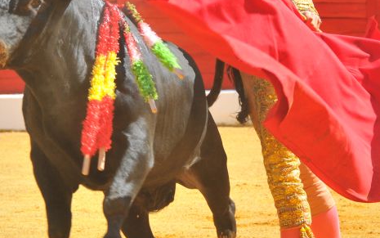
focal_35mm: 353
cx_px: 208
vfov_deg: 3.7
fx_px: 3658
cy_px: 105
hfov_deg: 5.9
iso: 200
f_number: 5.6
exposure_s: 1/350
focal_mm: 105
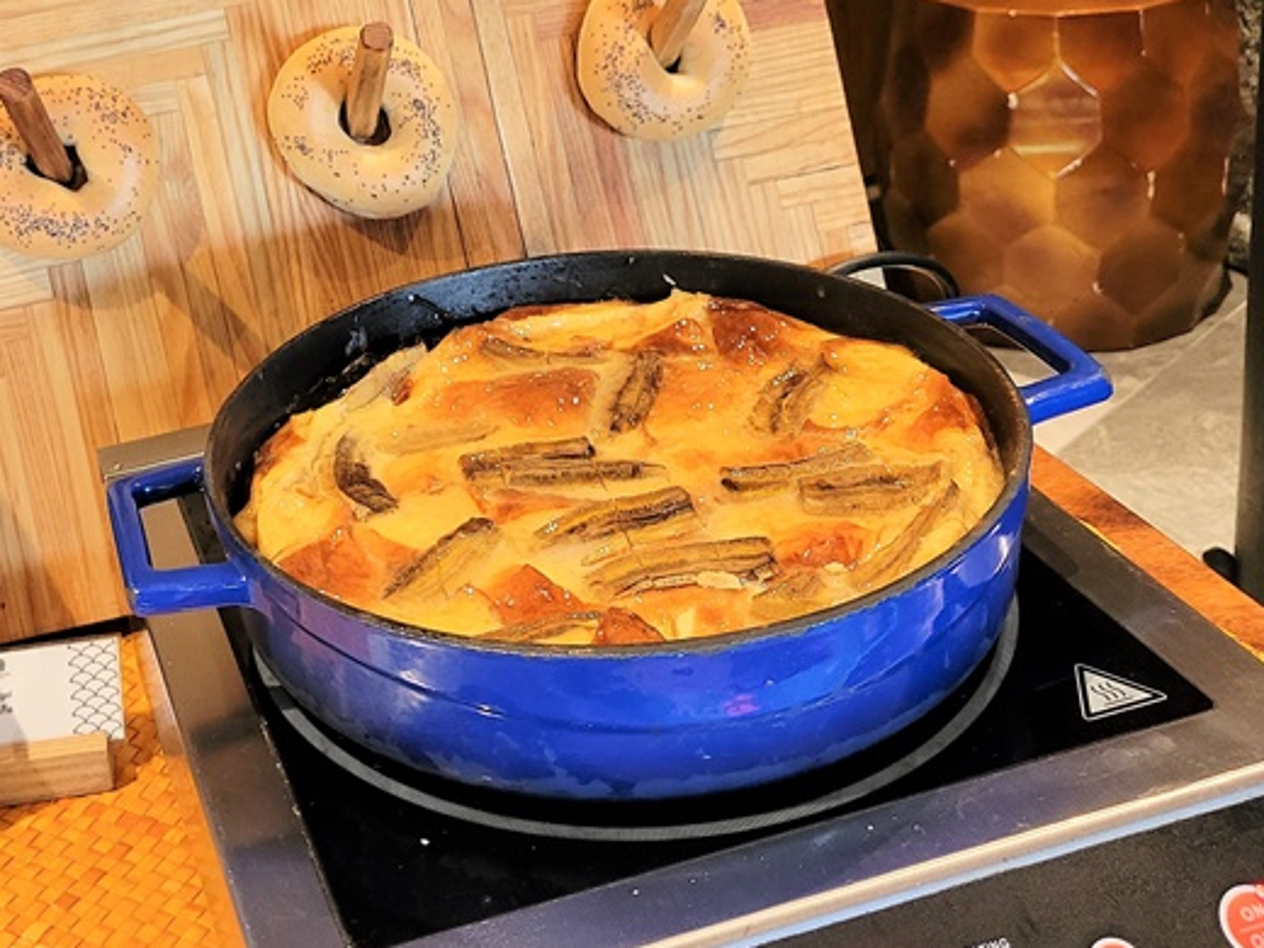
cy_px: 148
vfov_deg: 28.3
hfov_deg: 37.1
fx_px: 1826
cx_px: 282
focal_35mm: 50
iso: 500
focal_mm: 5.4
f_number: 1.8
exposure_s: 1/50
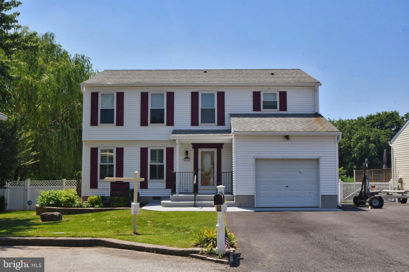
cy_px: 136
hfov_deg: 53.1
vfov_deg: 36.9
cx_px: 204
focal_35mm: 36
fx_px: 409
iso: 500
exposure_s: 1/250
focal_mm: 24
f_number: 22
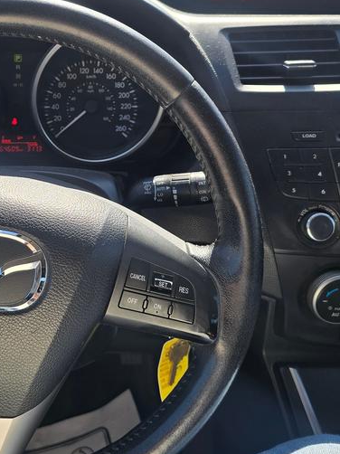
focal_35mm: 44
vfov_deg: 42.5
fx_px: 577
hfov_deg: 31.8
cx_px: 59
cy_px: 159
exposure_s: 1/265
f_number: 1.7
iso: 12
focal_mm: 6.3
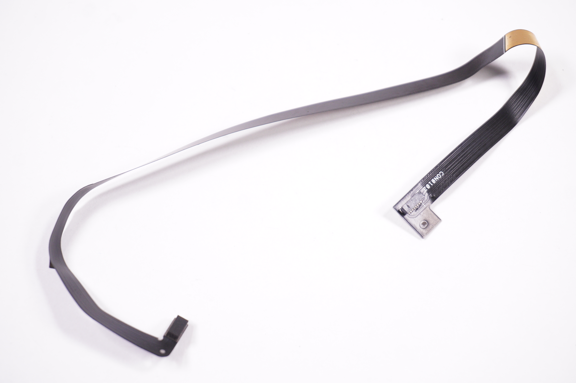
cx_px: 288
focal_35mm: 68
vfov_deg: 20.1
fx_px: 1079
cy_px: 192
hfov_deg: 29.9
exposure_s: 1/250
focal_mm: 45
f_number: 5.6
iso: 800
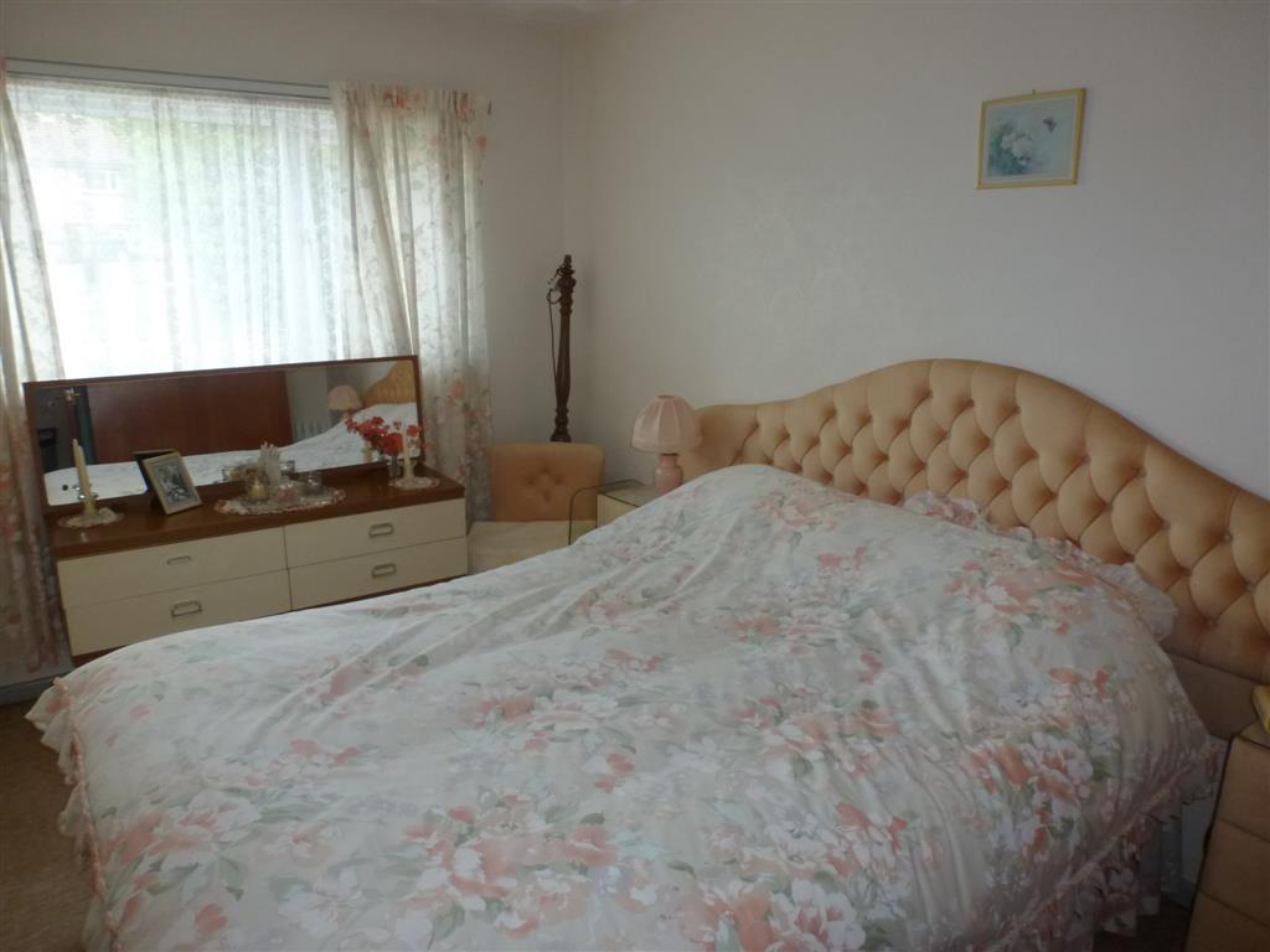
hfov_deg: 71.6
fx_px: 881
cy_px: 476
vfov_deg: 56.8
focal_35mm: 24
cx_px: 635
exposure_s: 1/60
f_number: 3.3
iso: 160
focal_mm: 4.3
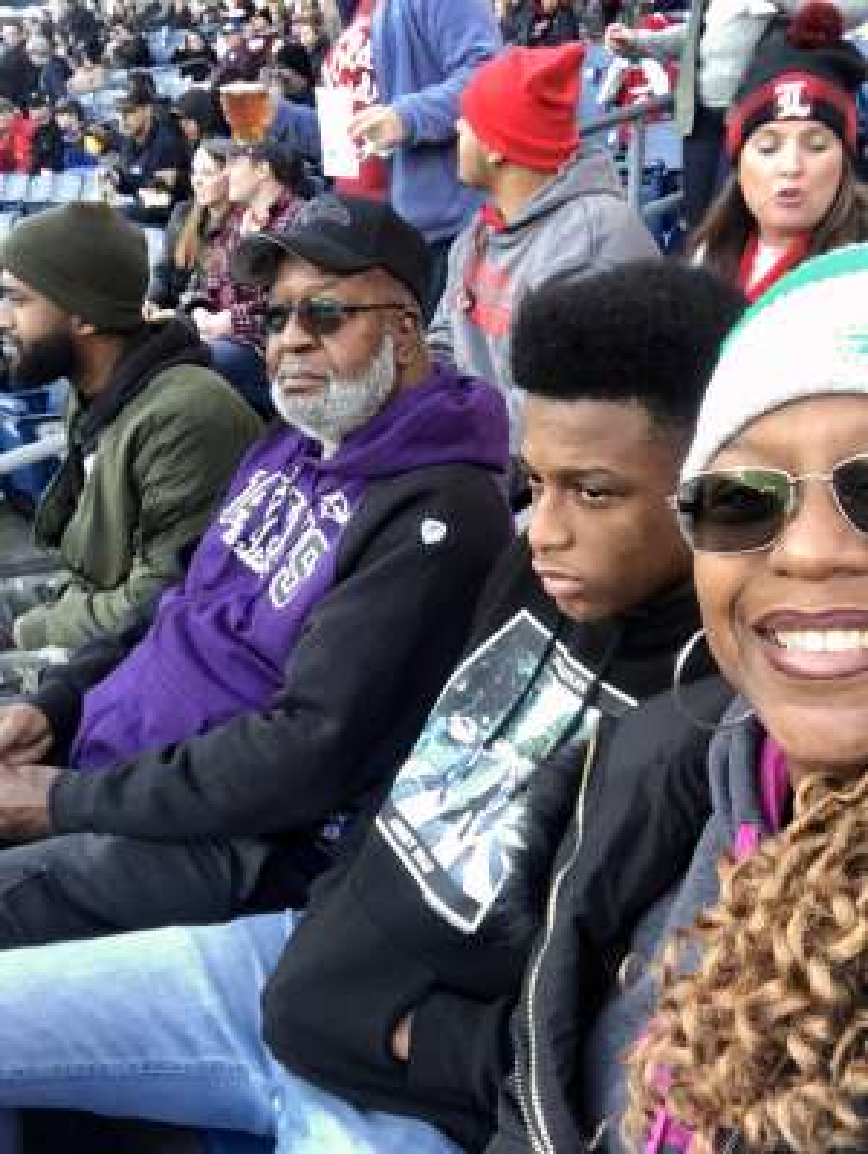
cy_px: 577
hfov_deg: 44.2
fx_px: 1068
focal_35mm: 32
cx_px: 434
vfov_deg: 56.8
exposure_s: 1/120
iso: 100
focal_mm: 2.87
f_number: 2.2
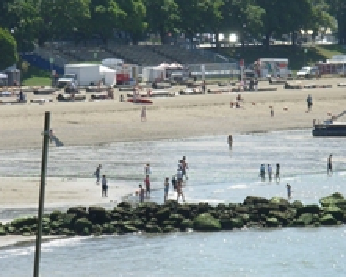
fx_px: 4118
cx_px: 196
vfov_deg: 3.9
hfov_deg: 4.8
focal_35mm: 402
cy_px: 39
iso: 50
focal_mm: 31.4
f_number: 5
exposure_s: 1/406
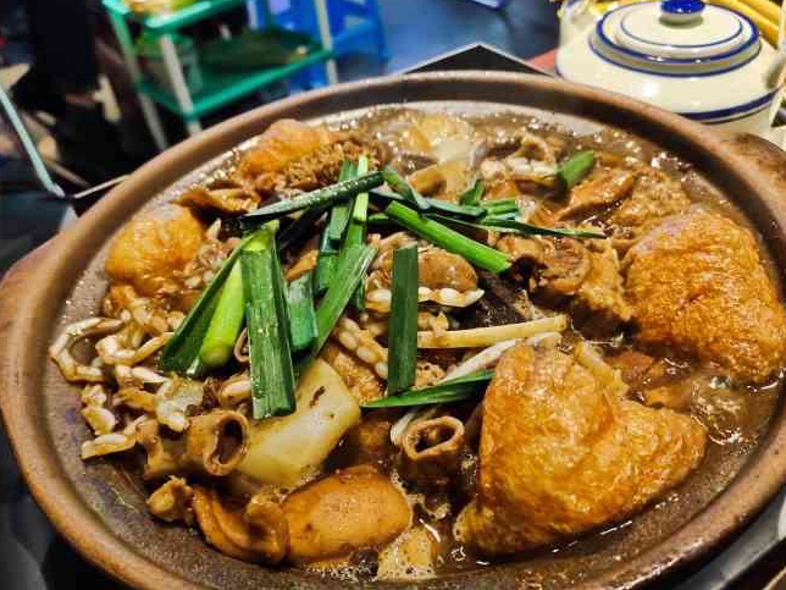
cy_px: 306
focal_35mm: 25
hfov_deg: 69.4
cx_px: 376
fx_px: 568
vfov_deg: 54.9
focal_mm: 4.76
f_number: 1.79
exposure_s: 1/50
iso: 680
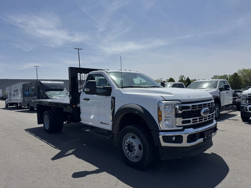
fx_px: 174
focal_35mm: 24
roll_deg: +3.4
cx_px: 126
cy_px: 94
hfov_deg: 71.6
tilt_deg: -0.5
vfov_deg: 56.8
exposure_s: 1/10417
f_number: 1.78
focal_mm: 6.76
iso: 80
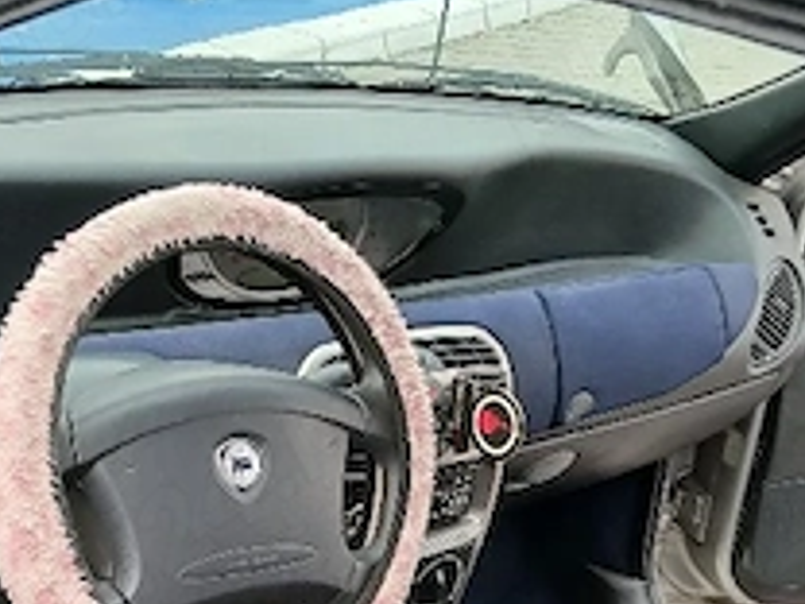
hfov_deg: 25.9
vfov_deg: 19.2
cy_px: 577
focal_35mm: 75
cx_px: 298
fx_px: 1744
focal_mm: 3.98
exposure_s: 1/50.3
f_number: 1.8
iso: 20
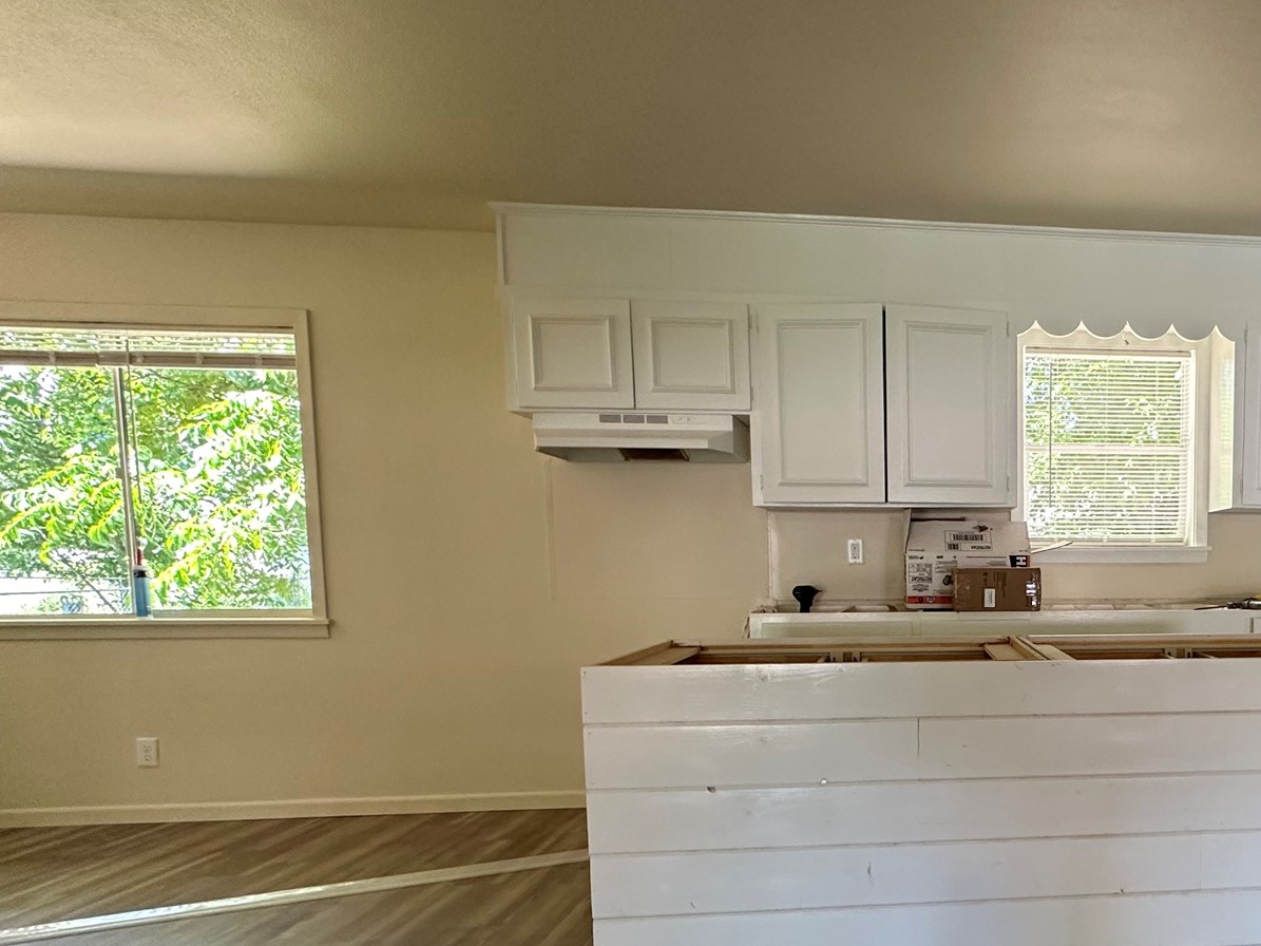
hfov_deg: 64.8
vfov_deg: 55.5
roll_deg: +1.3
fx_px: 874
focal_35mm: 24
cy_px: 637
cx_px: 1021
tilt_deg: -5.0
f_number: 2.2
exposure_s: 1/120
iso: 250
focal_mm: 2.22
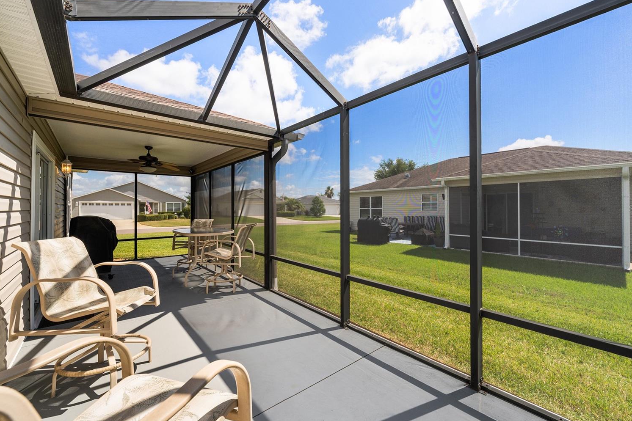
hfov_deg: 100.4
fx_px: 263
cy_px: 208
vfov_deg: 77.3
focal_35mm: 15
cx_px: 328
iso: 160
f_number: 8
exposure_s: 1/200
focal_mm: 14
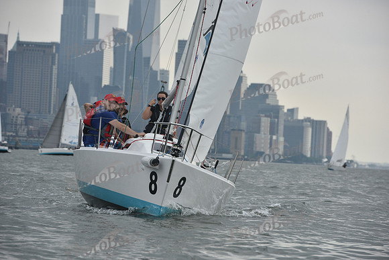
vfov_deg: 6.9
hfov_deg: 10.3
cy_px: 130
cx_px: 194
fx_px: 2162
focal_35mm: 200
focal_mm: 200
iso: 400
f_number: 9
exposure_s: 1/800
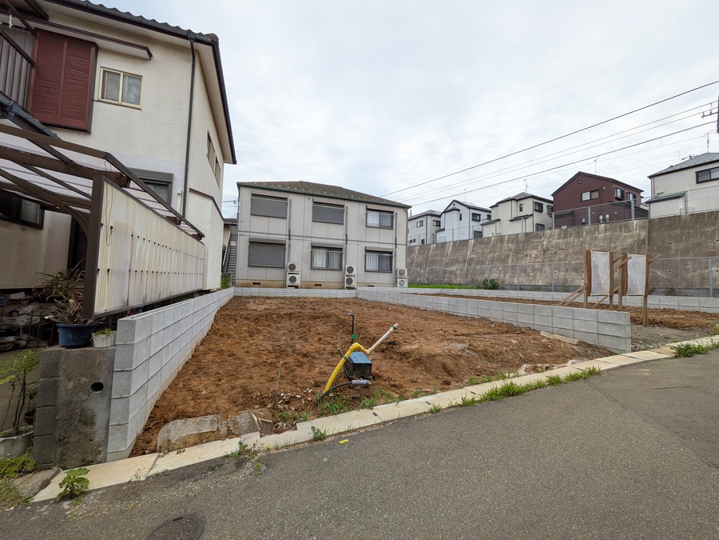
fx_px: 291
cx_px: 360
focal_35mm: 14
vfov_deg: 85.7
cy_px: 270
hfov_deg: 102.1
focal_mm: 1.83
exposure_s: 1/1319
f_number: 2.2
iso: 50
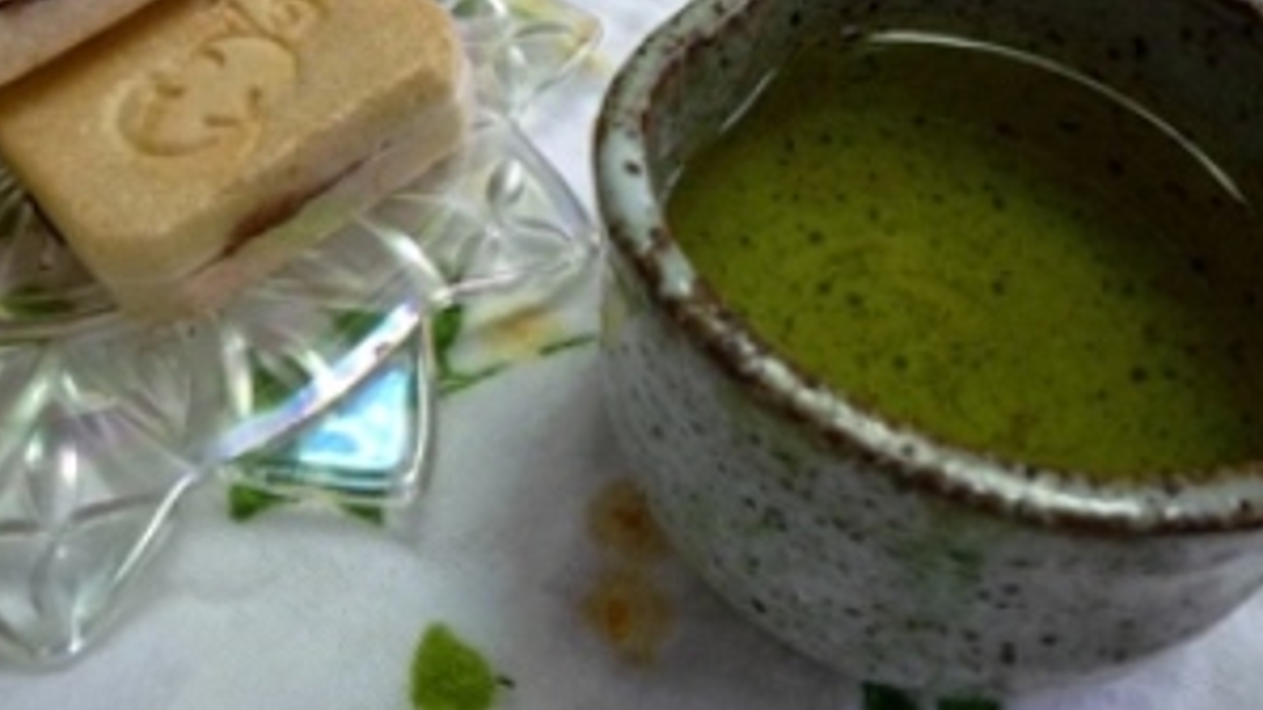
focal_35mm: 41
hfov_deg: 49.3
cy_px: 156
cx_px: 566
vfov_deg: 28.5
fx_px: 1373
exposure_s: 1/40
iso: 200
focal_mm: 4.4
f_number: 2.8
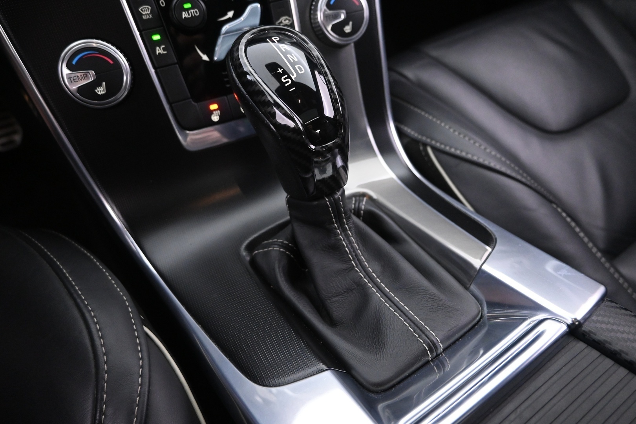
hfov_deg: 73.7
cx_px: 318
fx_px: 424
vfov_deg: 53.1
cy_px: 212
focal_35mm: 24
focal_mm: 16
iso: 3200
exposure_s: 1/25
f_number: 3.5
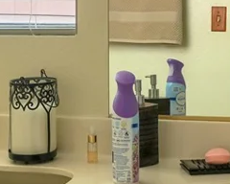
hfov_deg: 20.0
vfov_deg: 16.0
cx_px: 112
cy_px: 100
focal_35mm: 96
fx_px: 653
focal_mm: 16
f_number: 5.6
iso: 100
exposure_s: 1/48
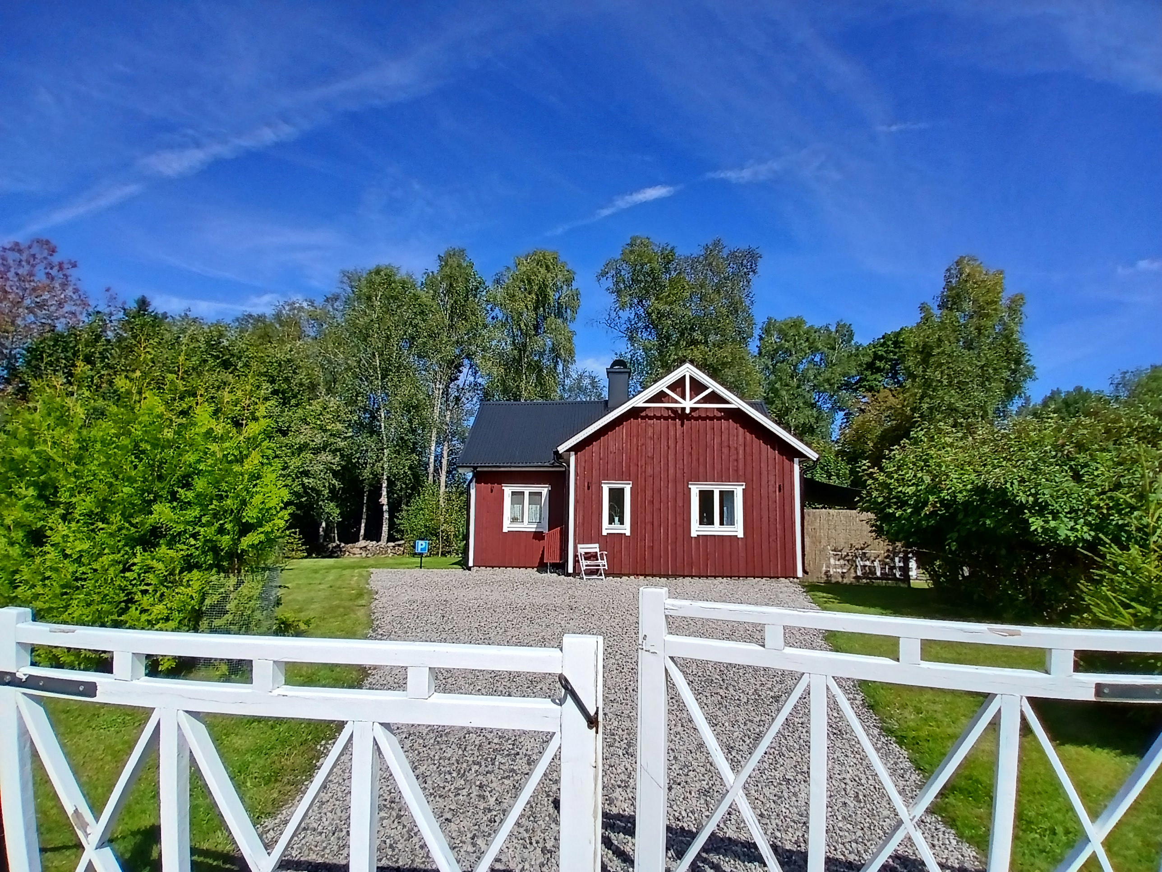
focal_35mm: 17
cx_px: 581
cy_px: 436
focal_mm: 1.4
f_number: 2.2
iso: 50
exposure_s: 1/1761
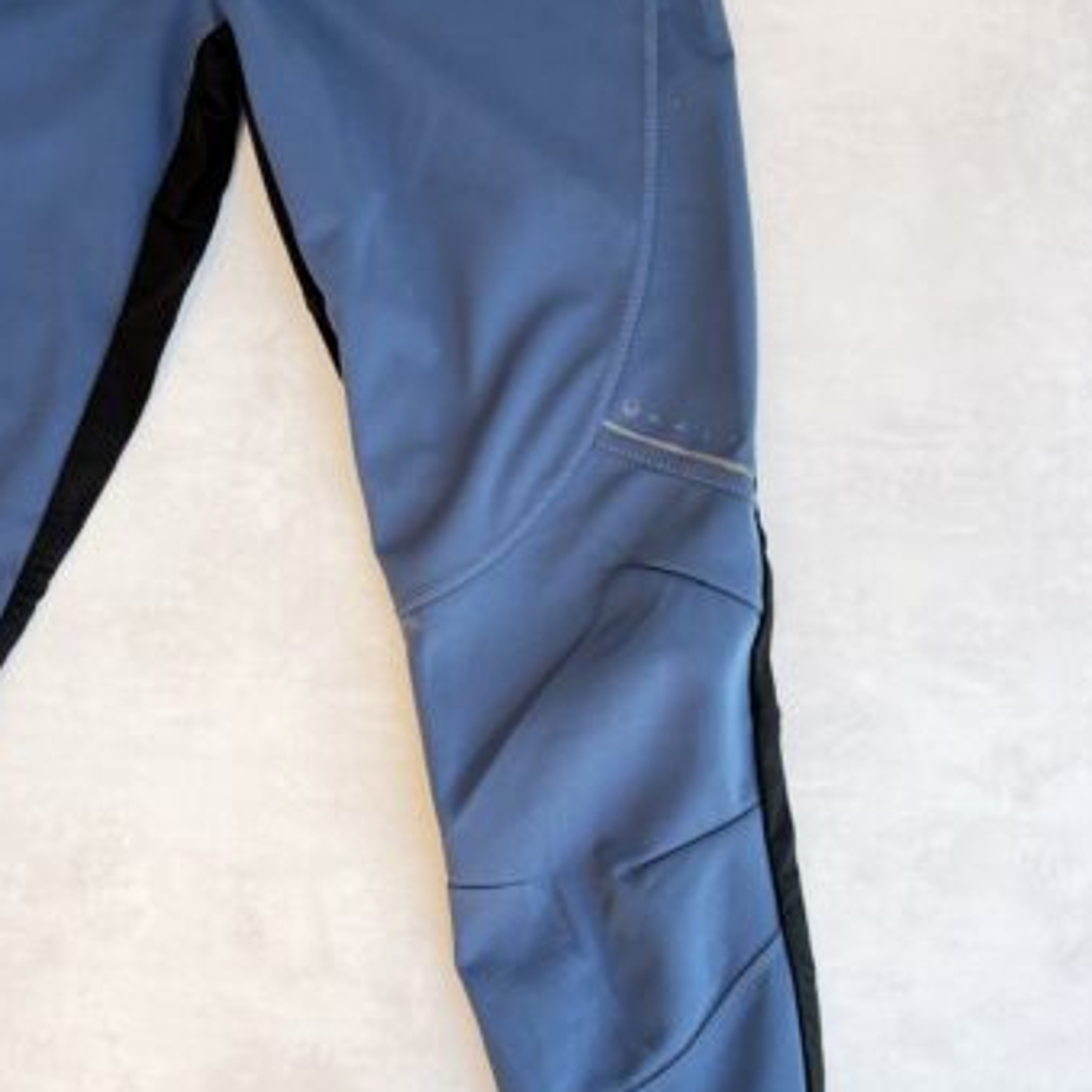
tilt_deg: -83.5
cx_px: 219
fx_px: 1785
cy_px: 606
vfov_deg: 34.0
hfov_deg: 33.1
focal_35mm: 50
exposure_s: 1/208
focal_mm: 6.76
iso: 160
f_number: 1.78
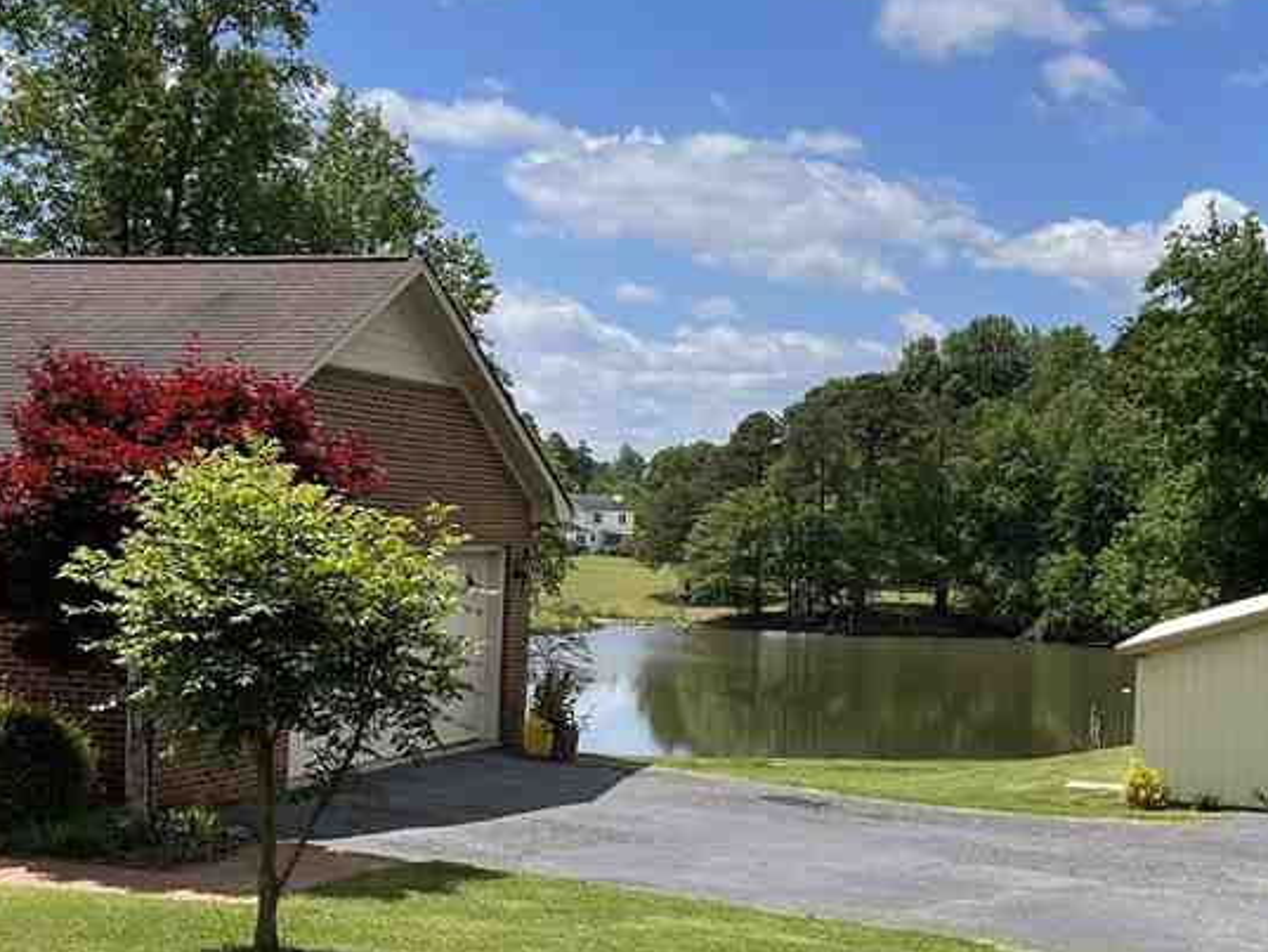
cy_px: 541
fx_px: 2272
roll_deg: -2.2
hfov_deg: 31.1
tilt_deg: -1.1
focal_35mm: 62
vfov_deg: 23.6
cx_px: 503
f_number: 1.6
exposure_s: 1/3922
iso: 32
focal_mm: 5.1
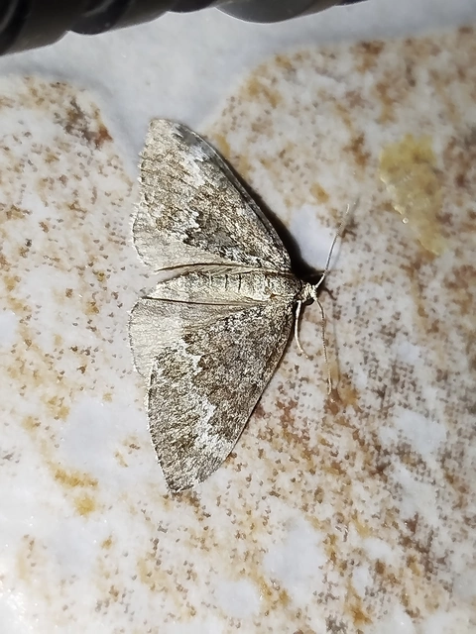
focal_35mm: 76
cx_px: 238
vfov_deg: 25.7
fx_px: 1393
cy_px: 317
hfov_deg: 19.4
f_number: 1.7
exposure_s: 1/50
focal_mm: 5.31
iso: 160
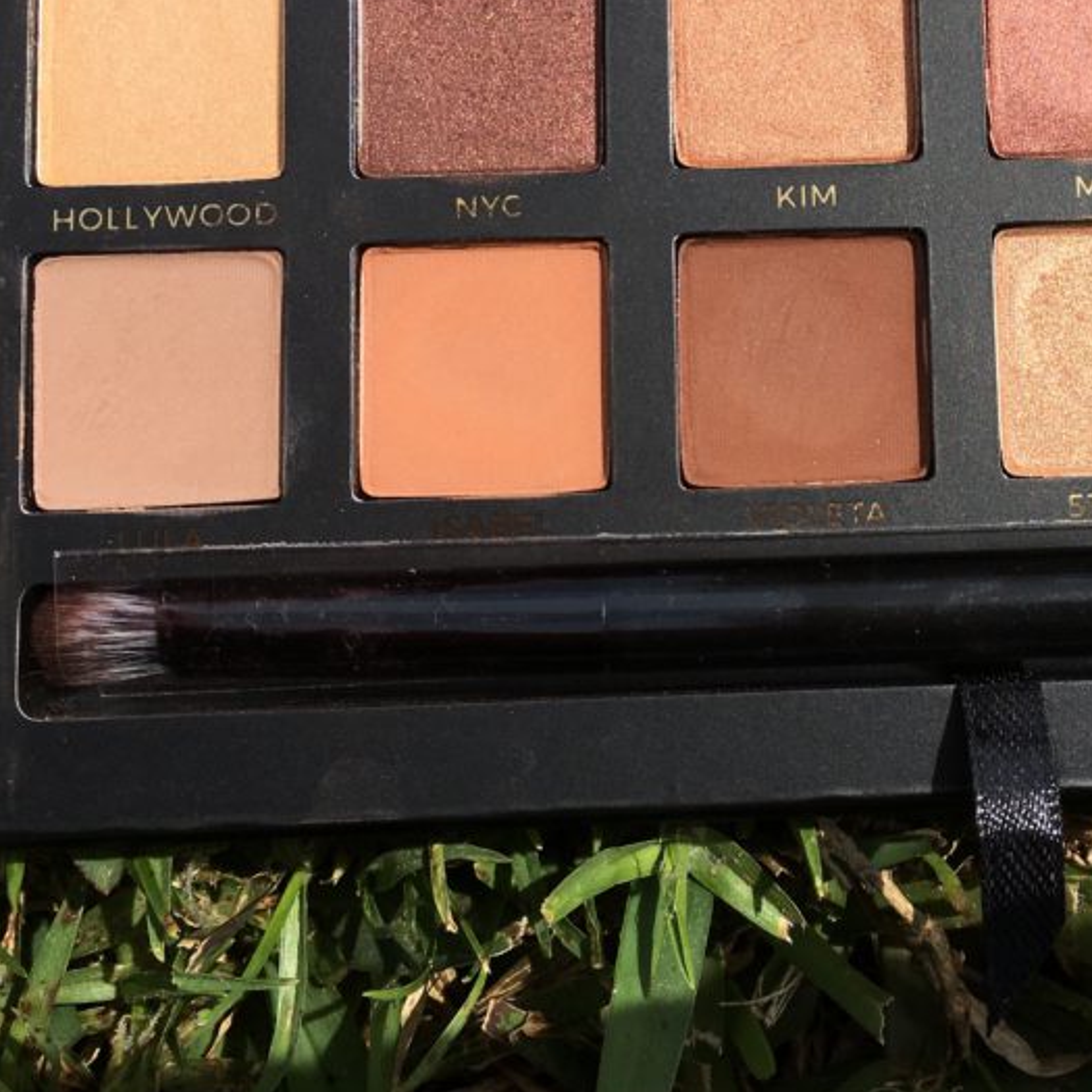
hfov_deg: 32.9
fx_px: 1785
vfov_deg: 33.7
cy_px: 347
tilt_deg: -82.6
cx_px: 896
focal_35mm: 50
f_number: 2.2
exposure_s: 1/2959
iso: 25
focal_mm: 4.15
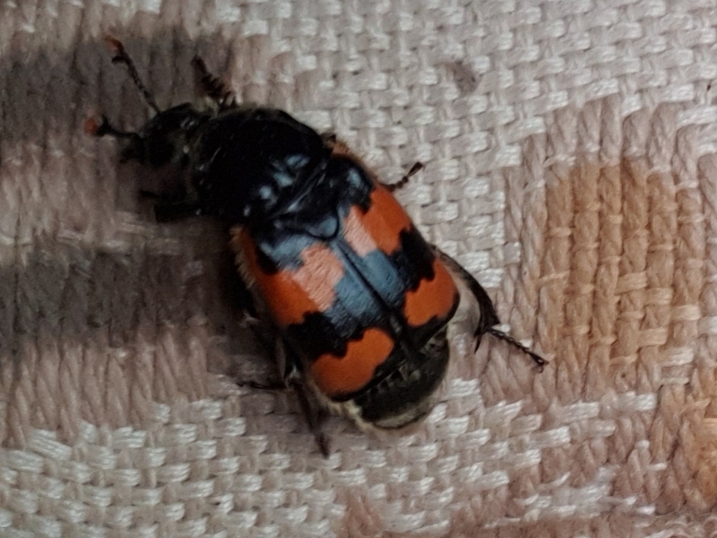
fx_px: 642
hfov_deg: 58.3
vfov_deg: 45.5
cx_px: 358
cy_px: 269
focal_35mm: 31
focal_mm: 2.92
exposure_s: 1/50
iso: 200
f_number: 1.7
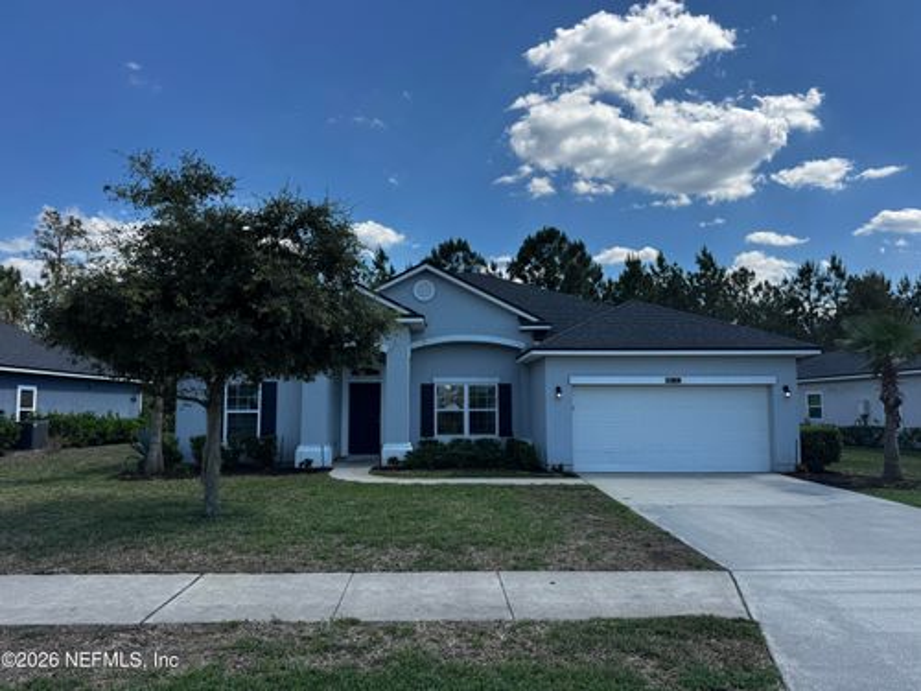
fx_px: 639
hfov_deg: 71.6
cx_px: 460
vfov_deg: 56.8
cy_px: 346
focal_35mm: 24
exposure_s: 1/3802
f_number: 1.78
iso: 80
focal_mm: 6.76
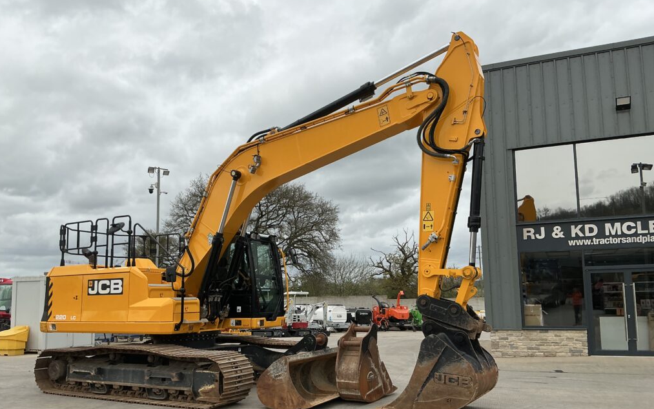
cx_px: 324
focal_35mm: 30
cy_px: 238
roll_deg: +0.2
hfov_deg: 62.9
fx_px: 535
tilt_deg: +8.6
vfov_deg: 41.7
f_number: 1.8
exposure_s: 1/1490
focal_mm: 3
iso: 25
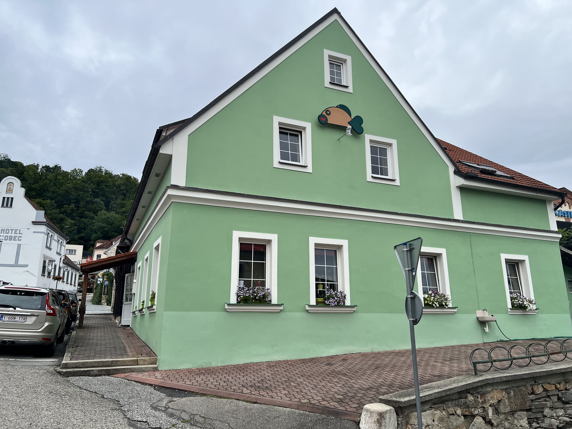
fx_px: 430
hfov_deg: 67.3
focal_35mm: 26
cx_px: 286
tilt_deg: +14.0
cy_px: 214
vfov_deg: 53.1
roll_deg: -0.2
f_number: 1.5
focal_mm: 5.7
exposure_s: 1/2045
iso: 50
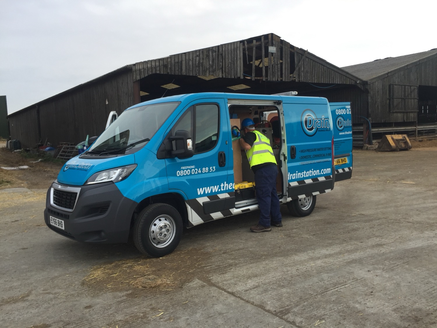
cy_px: 164
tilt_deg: -4.1
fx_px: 366
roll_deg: +0.5
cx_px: 218
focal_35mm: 29
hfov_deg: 61.7
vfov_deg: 48.2
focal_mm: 4.15
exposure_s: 1/50
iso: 32
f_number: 2.2
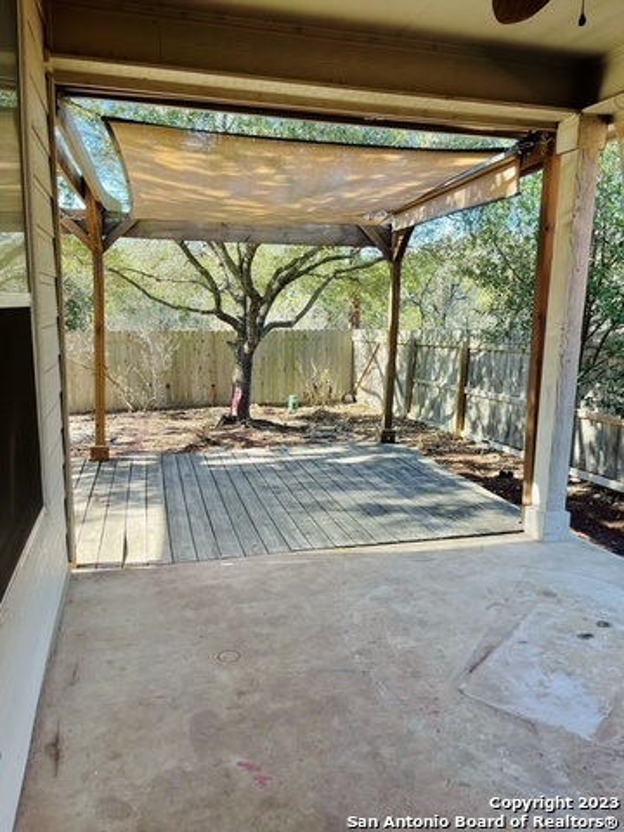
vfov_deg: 67.3
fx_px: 625
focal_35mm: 26
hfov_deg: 53.1
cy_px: 416
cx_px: 312
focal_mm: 5.1
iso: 32
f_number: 1.6
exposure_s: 1/208
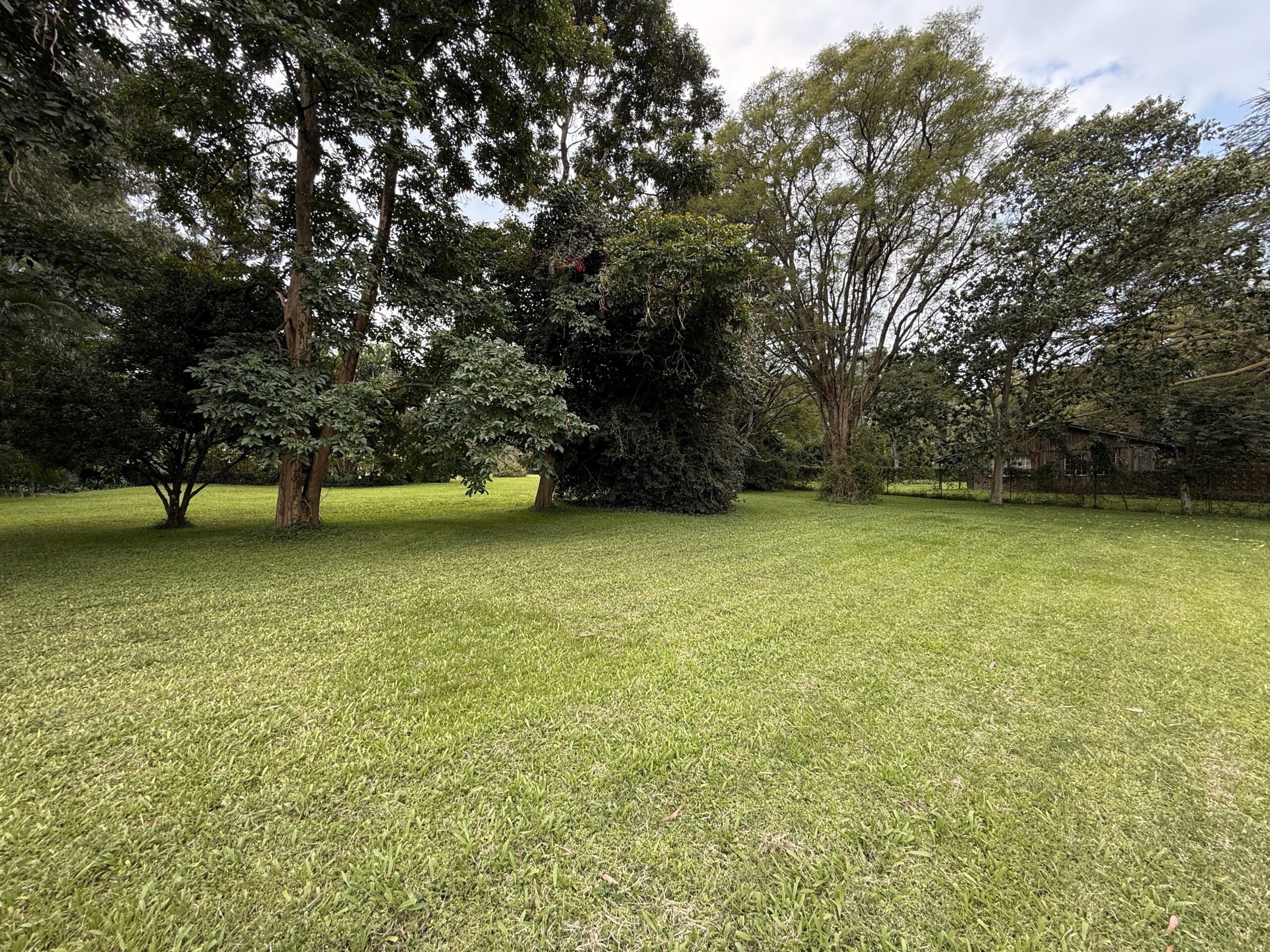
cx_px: 635
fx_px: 514
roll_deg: -1.5
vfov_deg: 85.7
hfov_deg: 102.1
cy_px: 476
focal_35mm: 14
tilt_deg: +2.9
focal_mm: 2.22
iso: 50
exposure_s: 1/298
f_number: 2.2
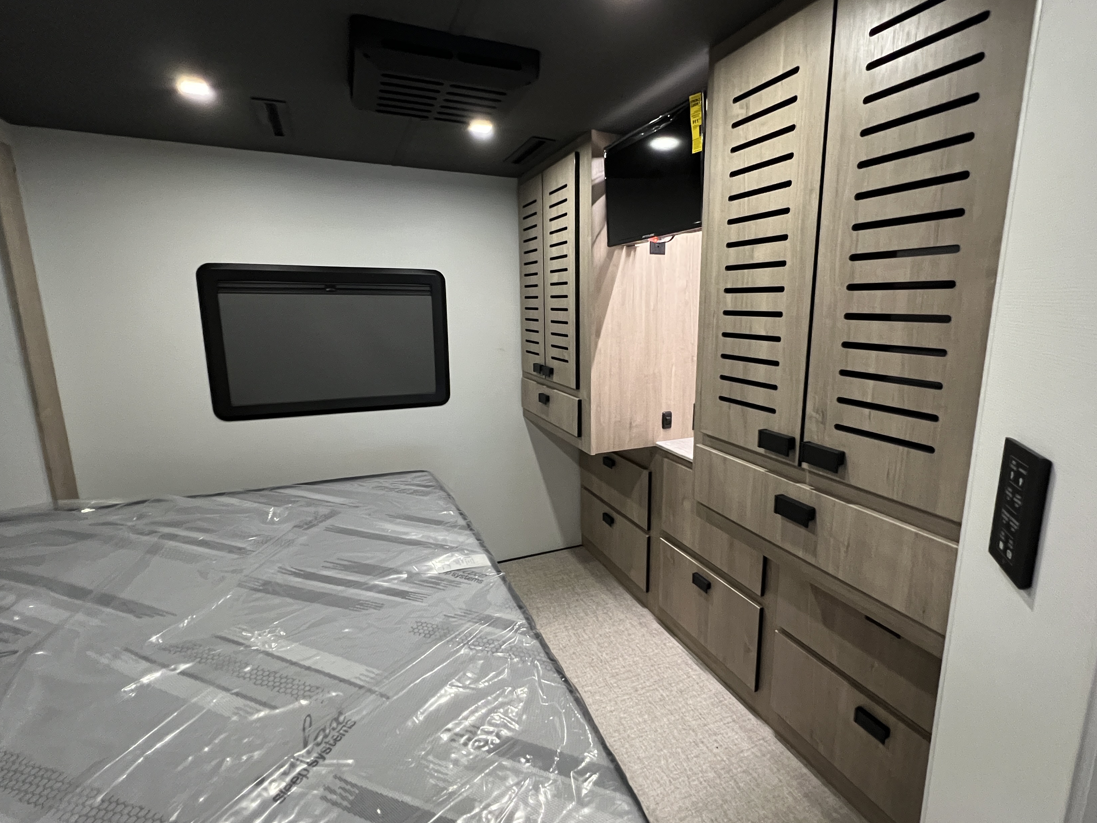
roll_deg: -0.1
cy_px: 408
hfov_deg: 94.3
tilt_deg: -10.2
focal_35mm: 16
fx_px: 507
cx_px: 593
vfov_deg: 78.1
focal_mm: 1.57
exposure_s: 1/60
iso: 800
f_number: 1.8
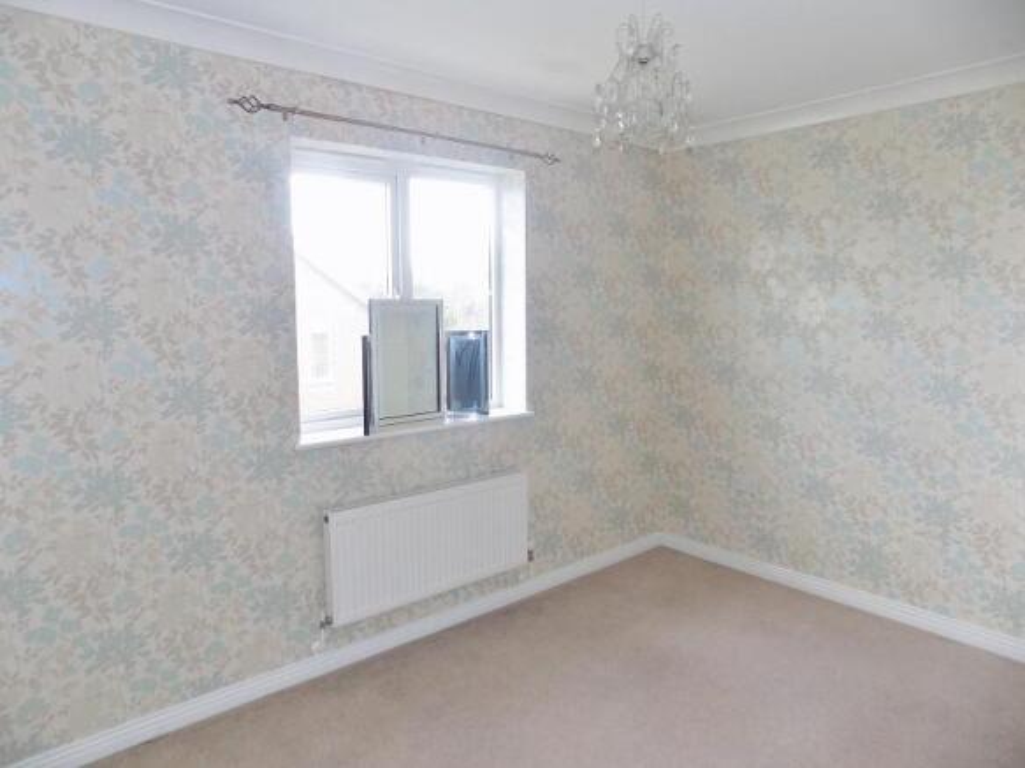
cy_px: 384
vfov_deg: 58.9
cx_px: 512
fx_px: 681
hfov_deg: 73.9
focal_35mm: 23
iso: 140
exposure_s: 1/30
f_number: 3.1
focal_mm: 4
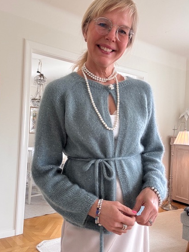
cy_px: 128
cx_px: 94
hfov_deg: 41.8
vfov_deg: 53.9
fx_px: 247
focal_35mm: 34
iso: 80
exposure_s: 1/80
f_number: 1.9
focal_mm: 2.69
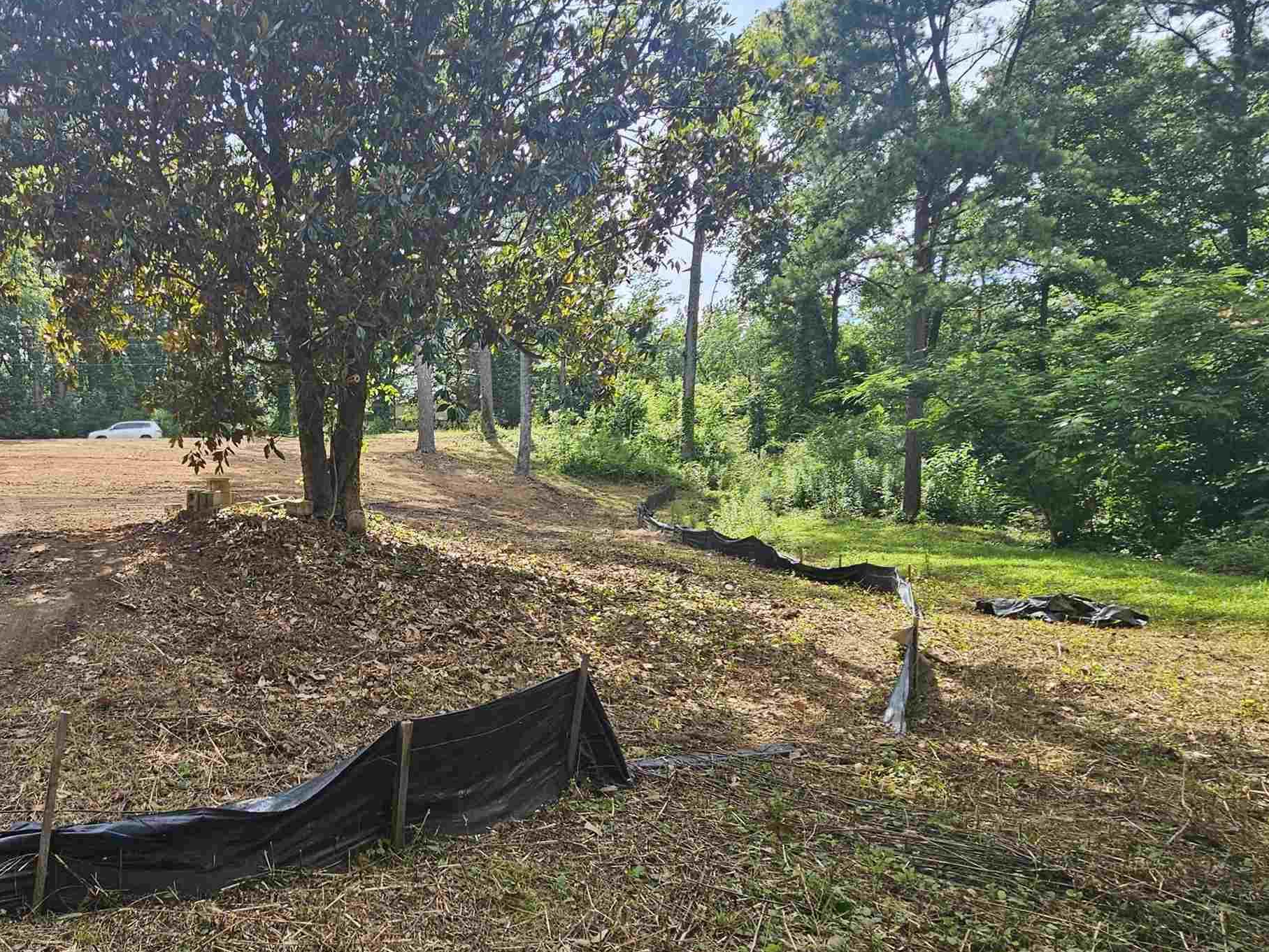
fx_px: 806
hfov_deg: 70.3
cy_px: 564
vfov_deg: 60.6
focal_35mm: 22
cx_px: 290
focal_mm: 2.2
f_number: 2.2
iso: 50
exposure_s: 1/924
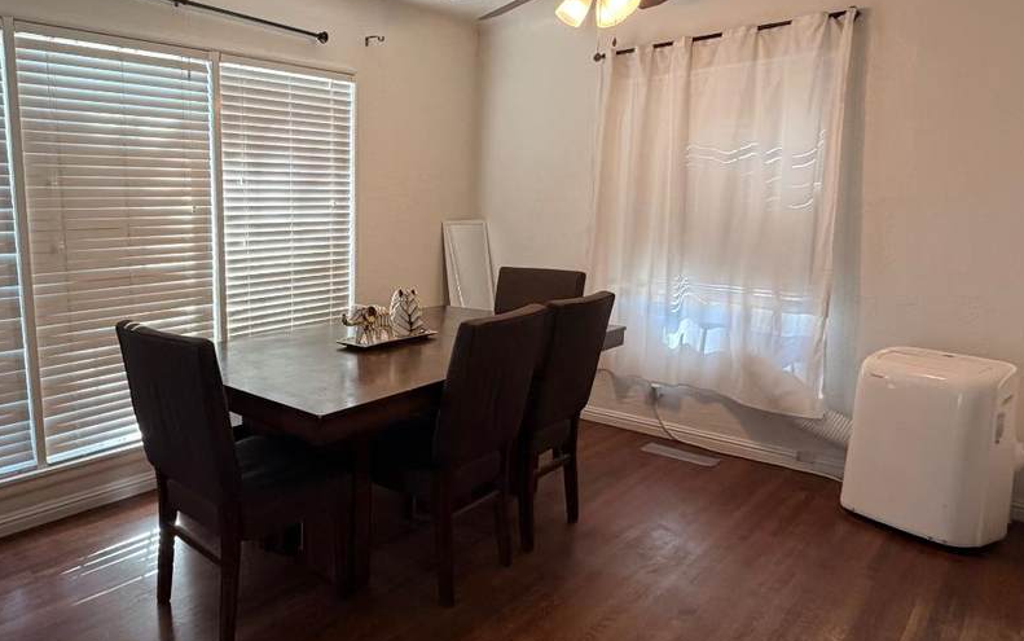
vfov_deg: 51.1
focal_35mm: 24
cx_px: 285
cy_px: 316
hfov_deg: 70.8
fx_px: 670
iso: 320
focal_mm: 2.22
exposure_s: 1/120
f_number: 2.2
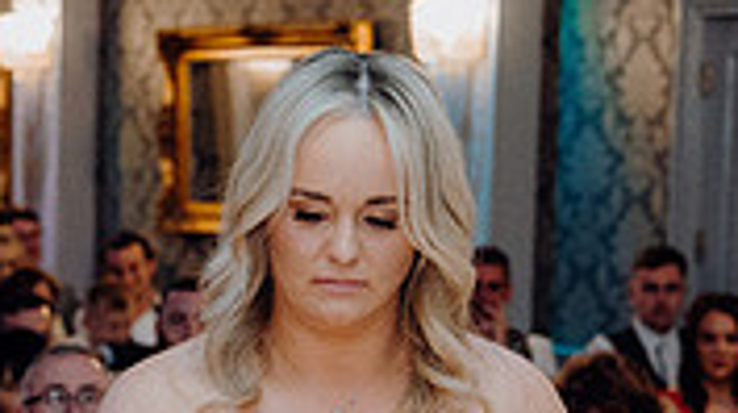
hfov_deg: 14.4
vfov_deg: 8.0
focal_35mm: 148
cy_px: 565
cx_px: 104
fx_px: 2892
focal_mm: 43
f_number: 3.5
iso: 2500
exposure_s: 1/160
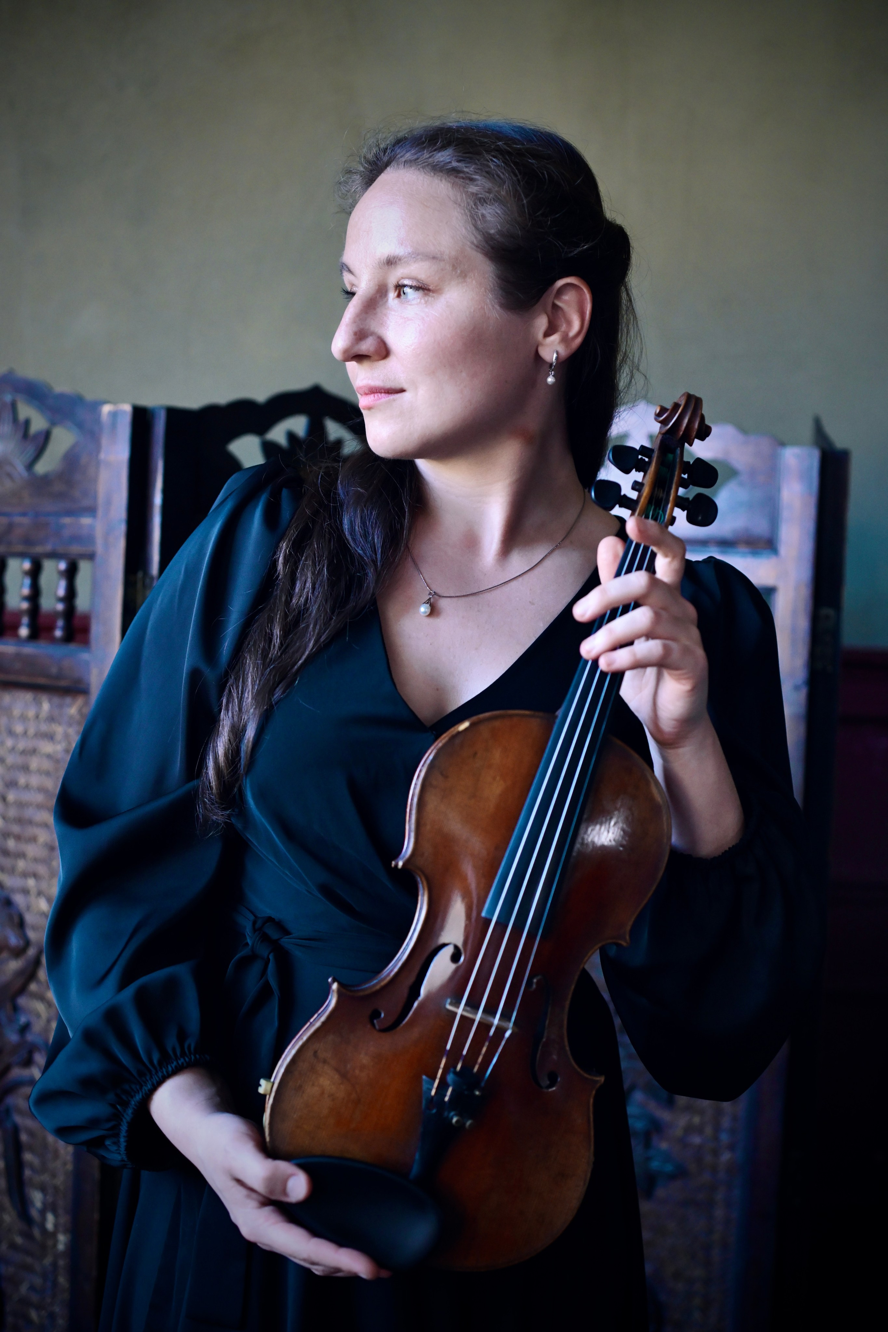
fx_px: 1850
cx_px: 444
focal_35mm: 50
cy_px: 666
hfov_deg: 27.0
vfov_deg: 39.6
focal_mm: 50
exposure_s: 1/640
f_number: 2.5
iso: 3200
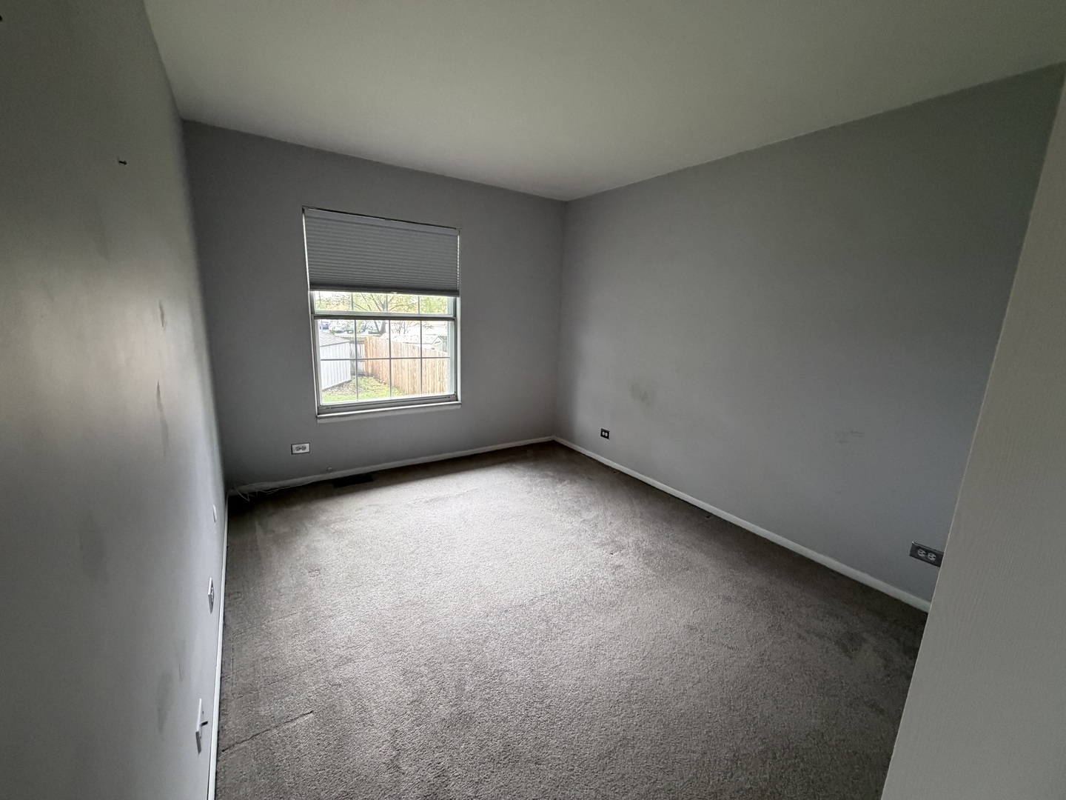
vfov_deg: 85.7
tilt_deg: -12.8
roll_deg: -1.7
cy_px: 400
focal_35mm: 14
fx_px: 431
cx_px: 533
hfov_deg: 102.1
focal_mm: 2.22
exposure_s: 1/60
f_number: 2.2
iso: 500
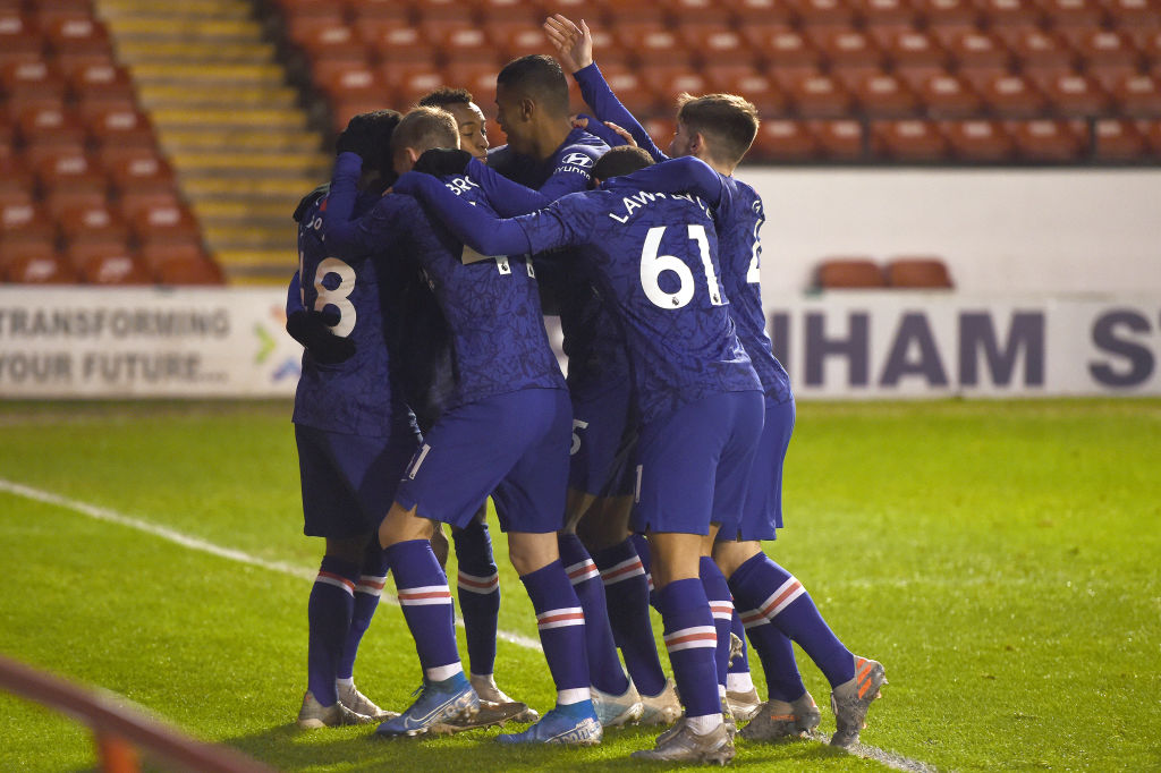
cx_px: 580
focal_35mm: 200
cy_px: 386
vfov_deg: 6.9
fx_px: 6448
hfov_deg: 10.3
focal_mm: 200
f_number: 2.8
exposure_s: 1/500
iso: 3200
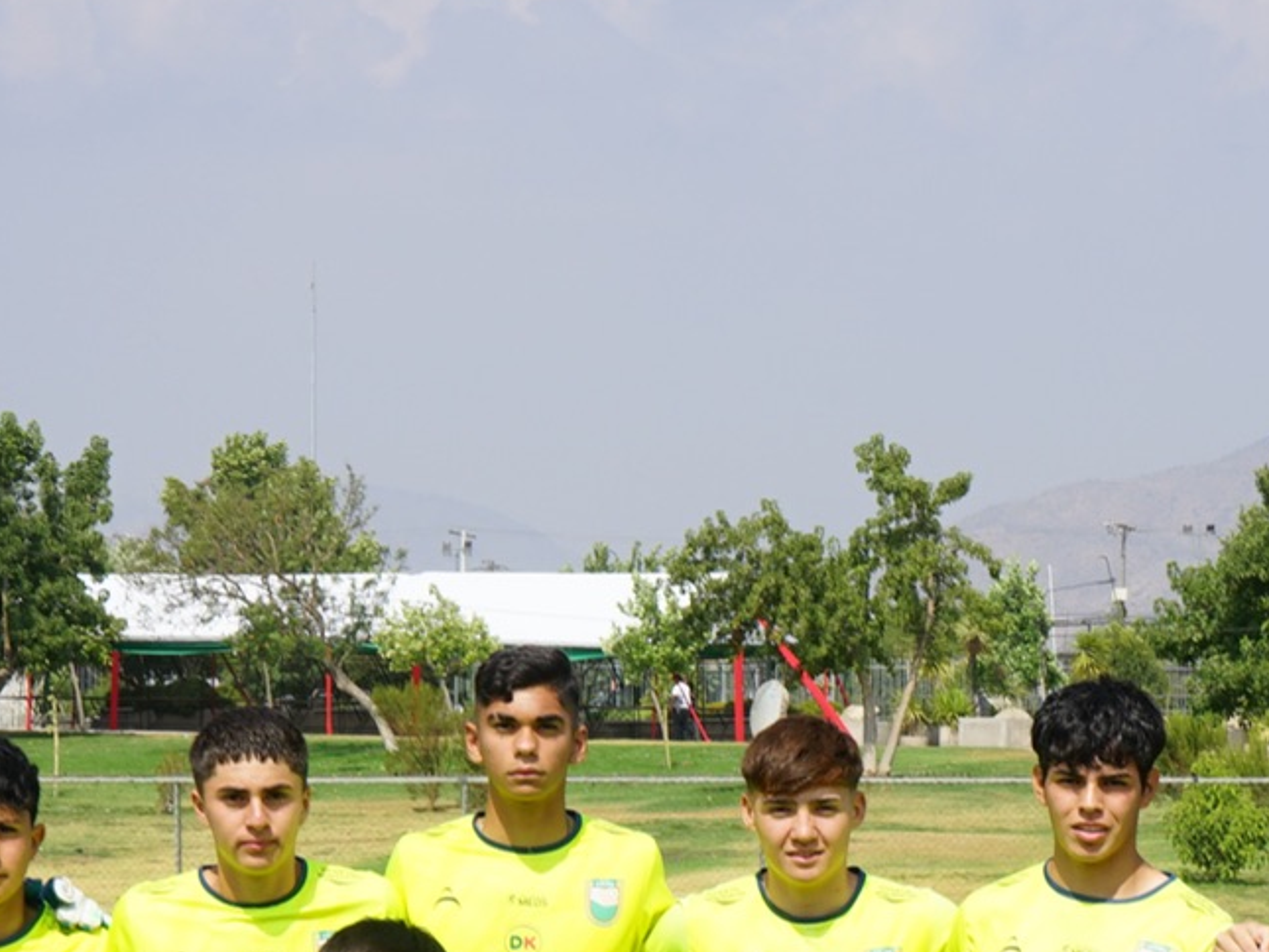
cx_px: 887
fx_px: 4583
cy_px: 1250
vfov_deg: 11.5
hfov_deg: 15.7
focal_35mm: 125
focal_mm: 42
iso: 100
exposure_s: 1/100
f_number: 14
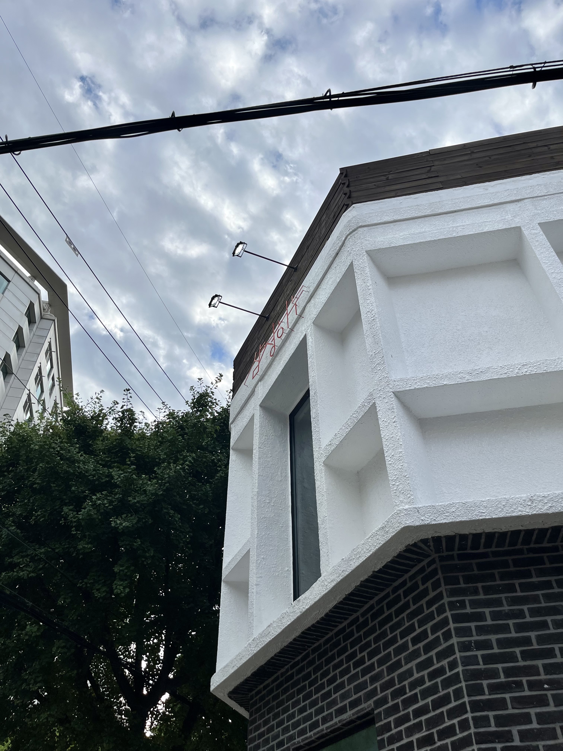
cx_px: 282
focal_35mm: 26
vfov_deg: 67.3
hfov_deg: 53.1
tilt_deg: +43.8
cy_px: 376
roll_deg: +3.1
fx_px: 564
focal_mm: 5.1
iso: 50
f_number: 1.6
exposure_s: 1/2571
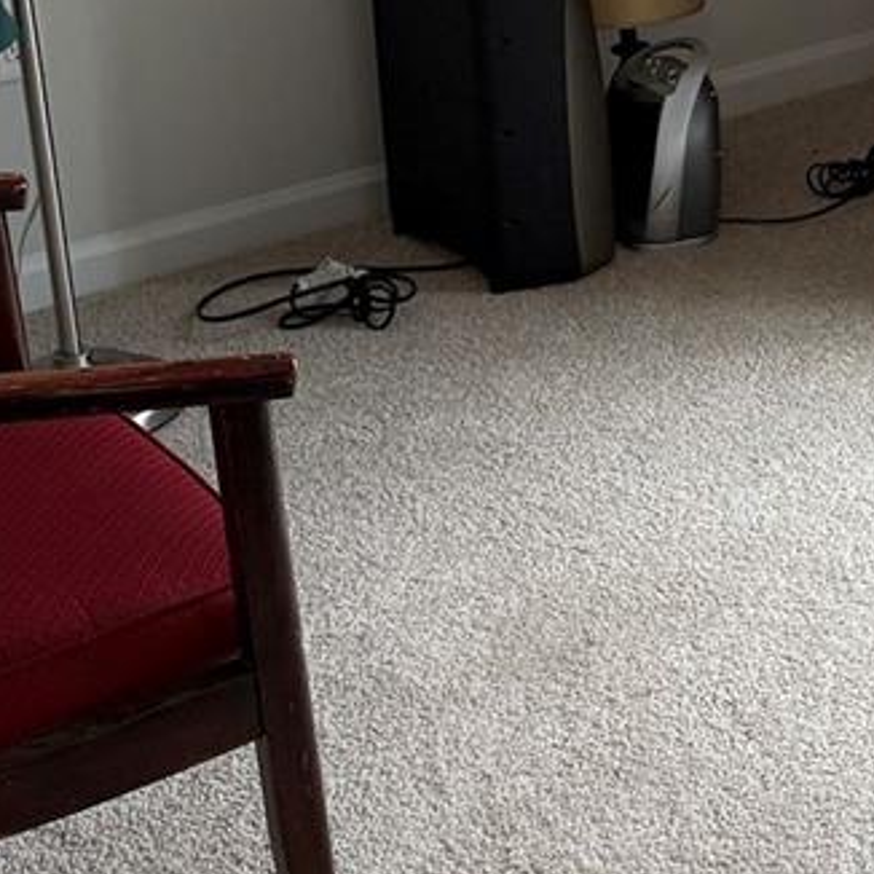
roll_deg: +2.3
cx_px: 869
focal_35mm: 100
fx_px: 2857
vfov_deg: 17.0
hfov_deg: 17.0
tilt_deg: -12.7
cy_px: -27
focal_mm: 6.76
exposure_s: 1/120
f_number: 1.78
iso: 250
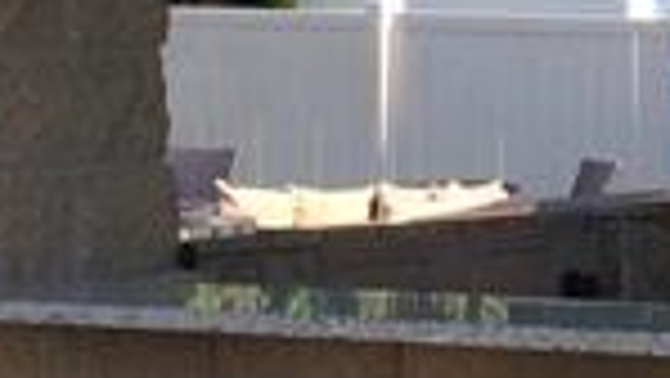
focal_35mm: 224
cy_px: 176
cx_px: 1515
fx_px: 3982
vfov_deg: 5.4
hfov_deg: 8.8
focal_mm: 4.12
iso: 32
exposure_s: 1/838
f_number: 2.2
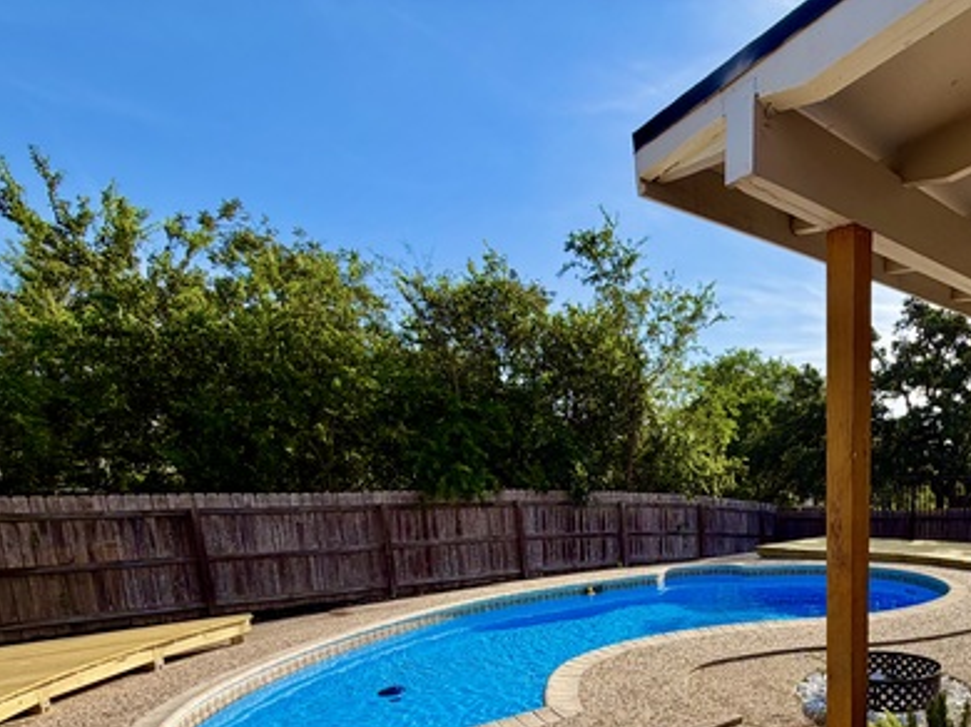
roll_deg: +1.7
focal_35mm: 23
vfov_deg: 54.3
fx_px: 645
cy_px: 595
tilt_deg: -11.0
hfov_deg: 68.4
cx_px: 747
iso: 25
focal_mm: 2.22
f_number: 2.2
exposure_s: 1/770
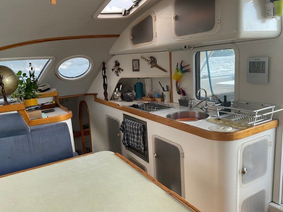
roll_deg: +4.4
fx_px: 237
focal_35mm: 29
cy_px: 106
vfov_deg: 48.2
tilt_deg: -10.4
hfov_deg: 61.7
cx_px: 142
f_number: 1.8
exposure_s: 1/120
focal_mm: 3
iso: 50
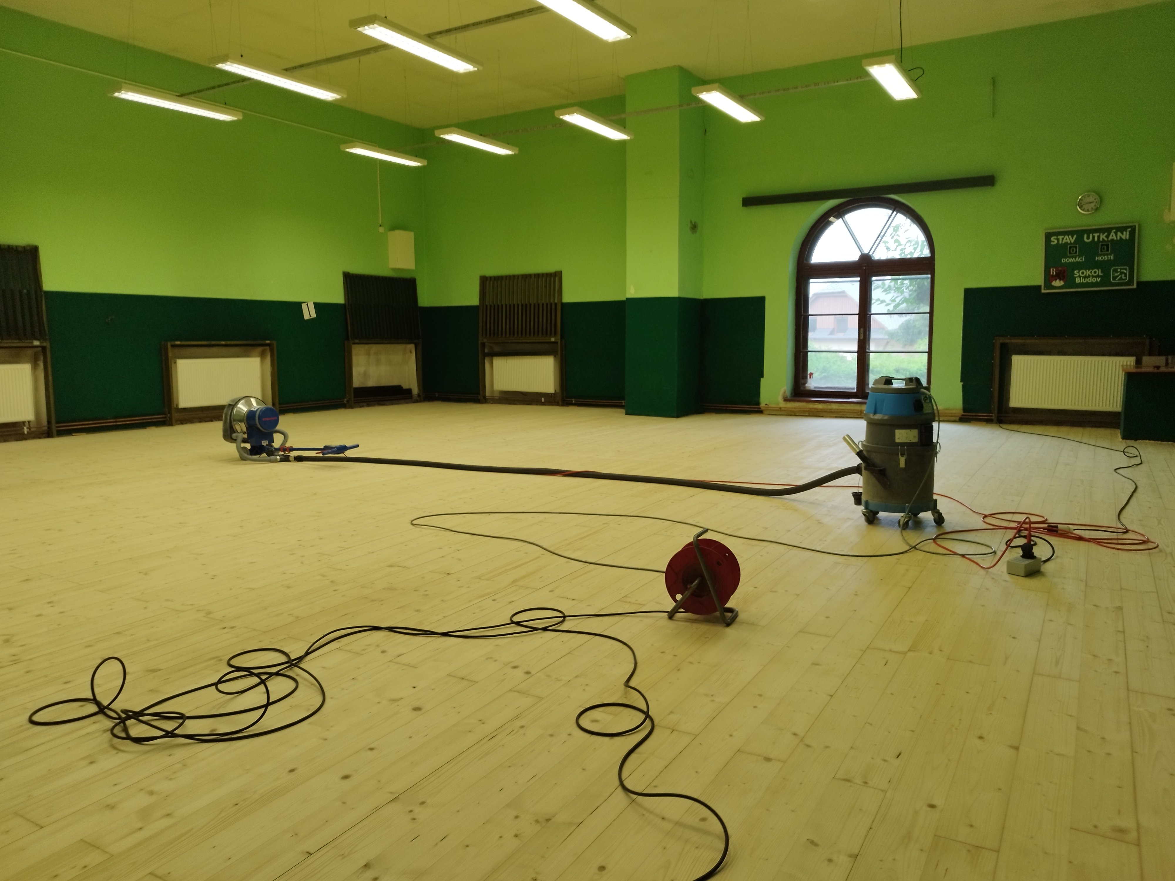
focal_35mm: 24
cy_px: 440
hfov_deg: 71.6
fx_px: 815
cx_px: 588
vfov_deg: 56.8
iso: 90
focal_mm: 5.89
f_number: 1.89
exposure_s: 1/50
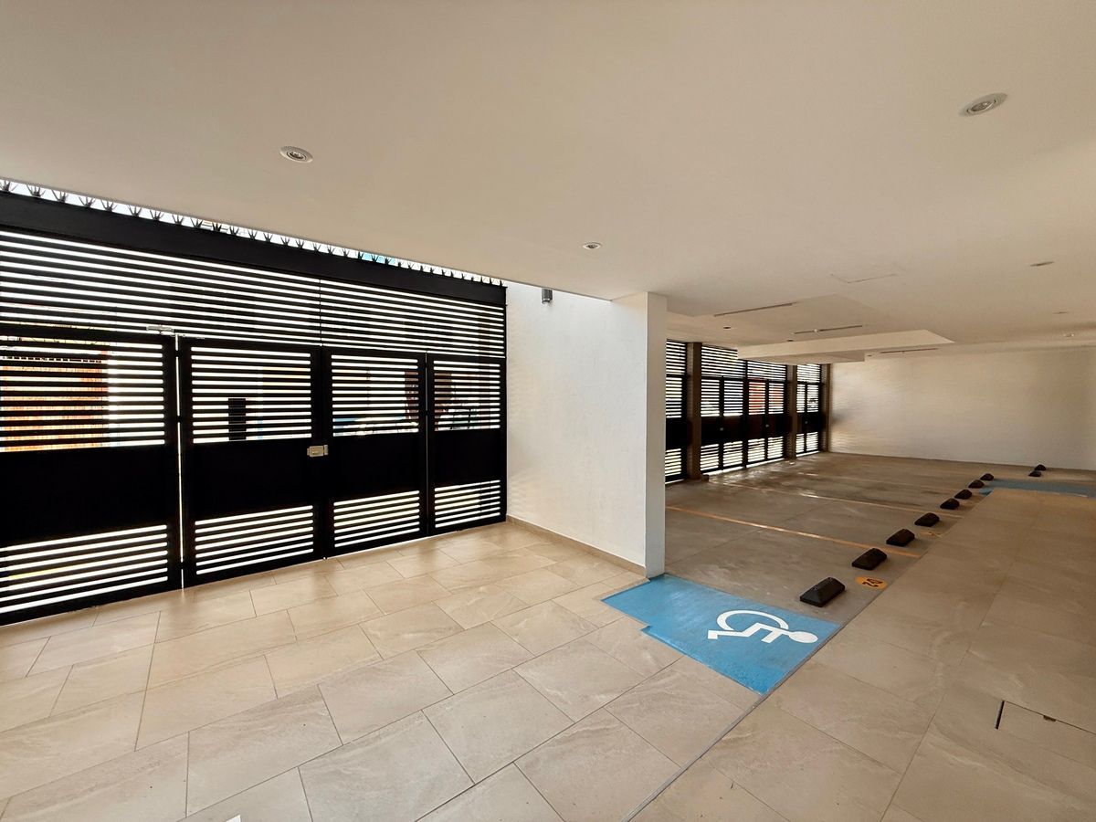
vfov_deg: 85.7
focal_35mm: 14
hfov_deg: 102.1
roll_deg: -1.2
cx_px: 548
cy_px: 411
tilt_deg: -0.6
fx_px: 443
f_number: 2.2
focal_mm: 2.22
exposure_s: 1/186
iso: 50
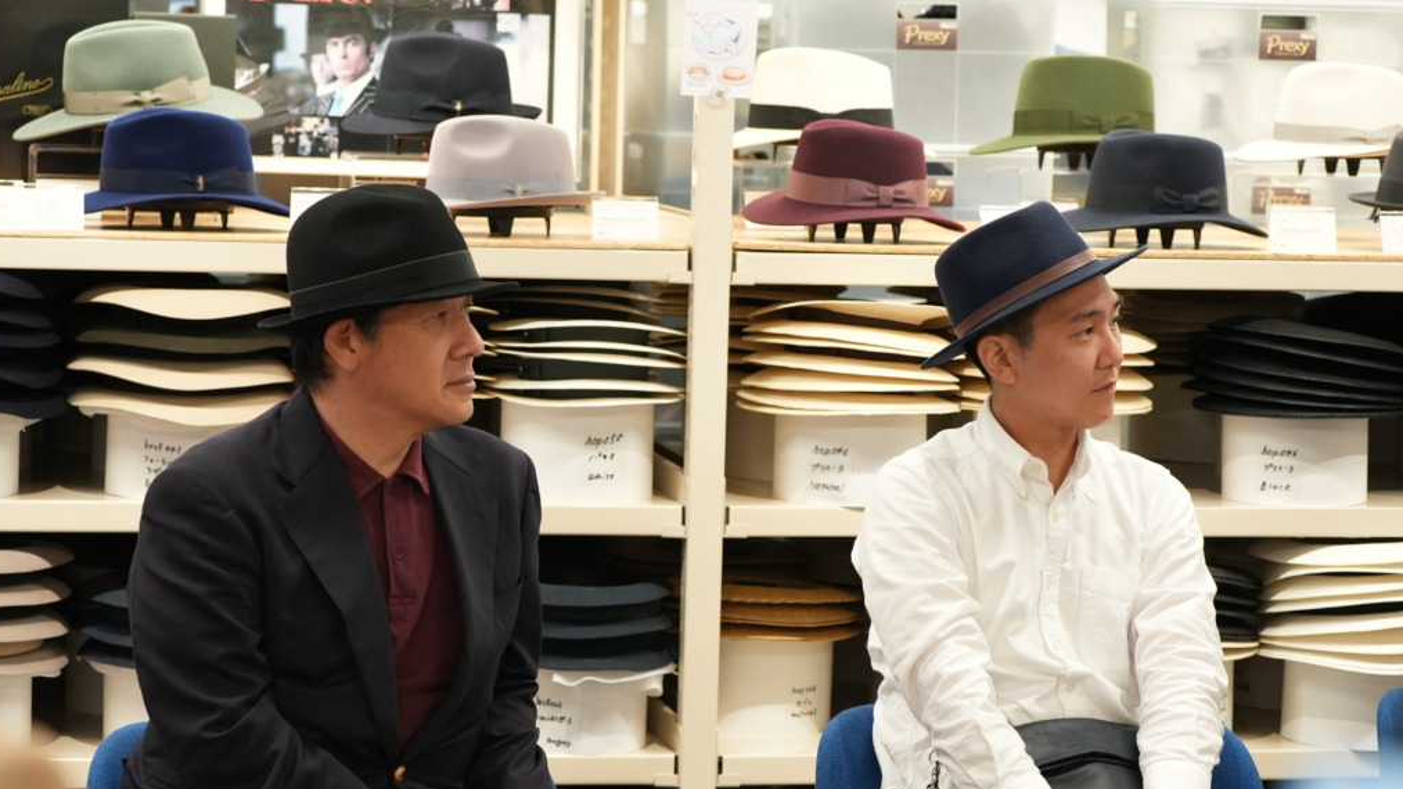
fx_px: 3944
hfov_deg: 20.2
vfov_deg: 11.4
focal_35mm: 106
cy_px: 451
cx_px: 695
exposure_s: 1/160
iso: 4000
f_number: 5.6
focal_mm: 100
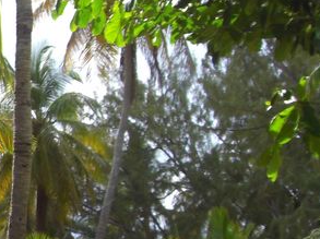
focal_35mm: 133
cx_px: -205
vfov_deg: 11.1
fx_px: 1228
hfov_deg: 13.7
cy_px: 189
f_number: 2.7
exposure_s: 1/500
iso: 64
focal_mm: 6.2
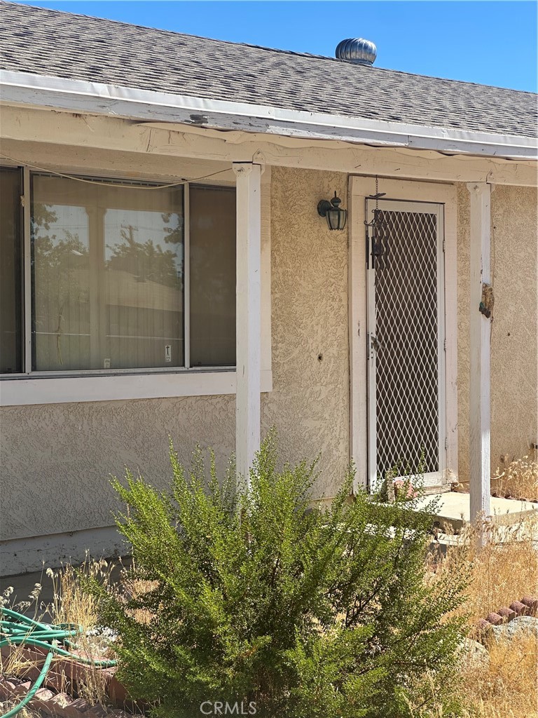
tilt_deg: +1.4
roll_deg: -0.5
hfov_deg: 19.1
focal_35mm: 77
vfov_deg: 25.3
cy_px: 359
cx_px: 269
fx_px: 1596
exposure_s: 1/602
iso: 32
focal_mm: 9
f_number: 2.8
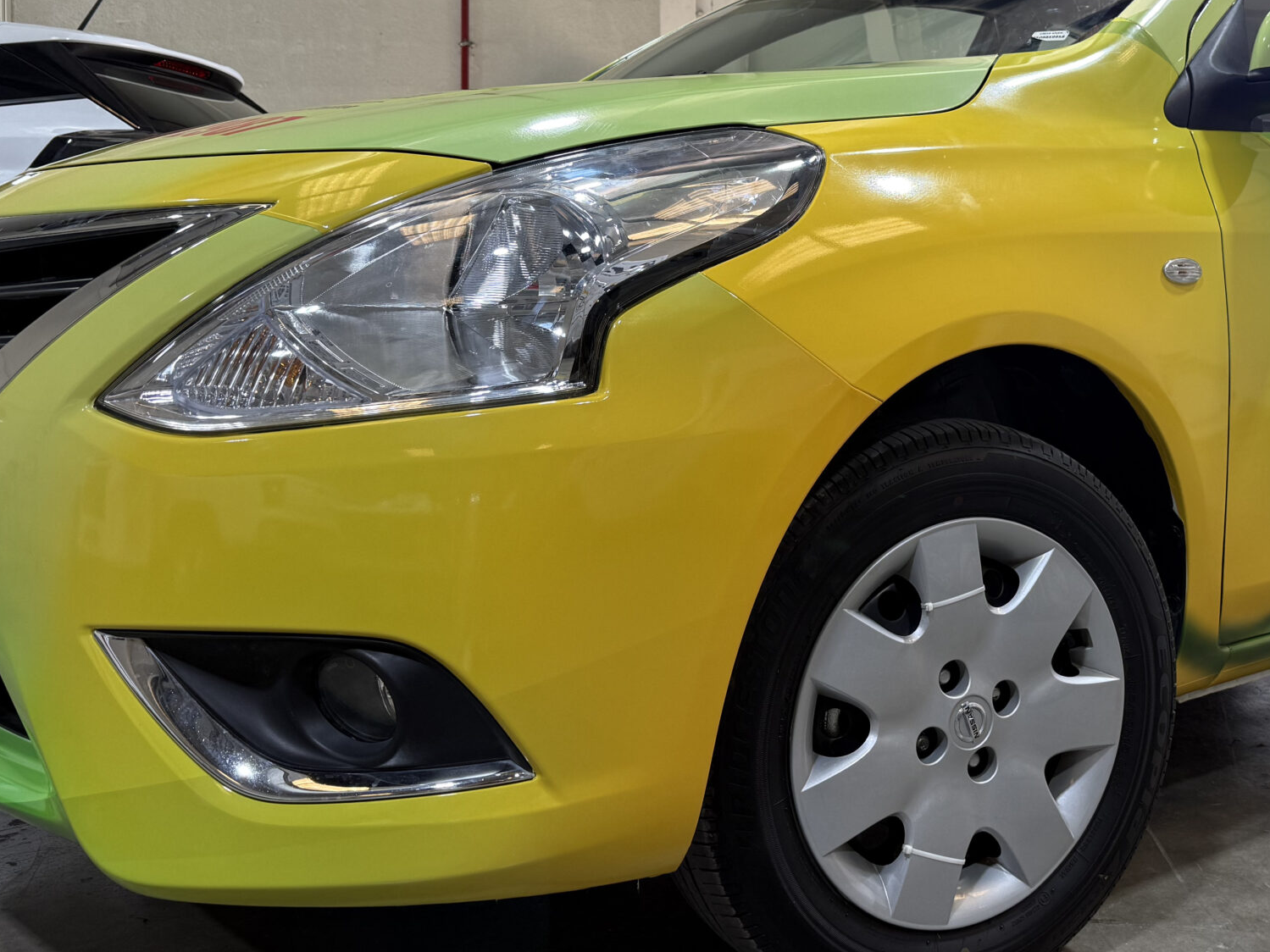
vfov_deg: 35.0
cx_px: 868
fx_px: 1504
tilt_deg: -2.2
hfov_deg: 44.9
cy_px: 363
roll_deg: -1.4
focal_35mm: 41
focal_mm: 6.76
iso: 80
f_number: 1.78
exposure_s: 1/100
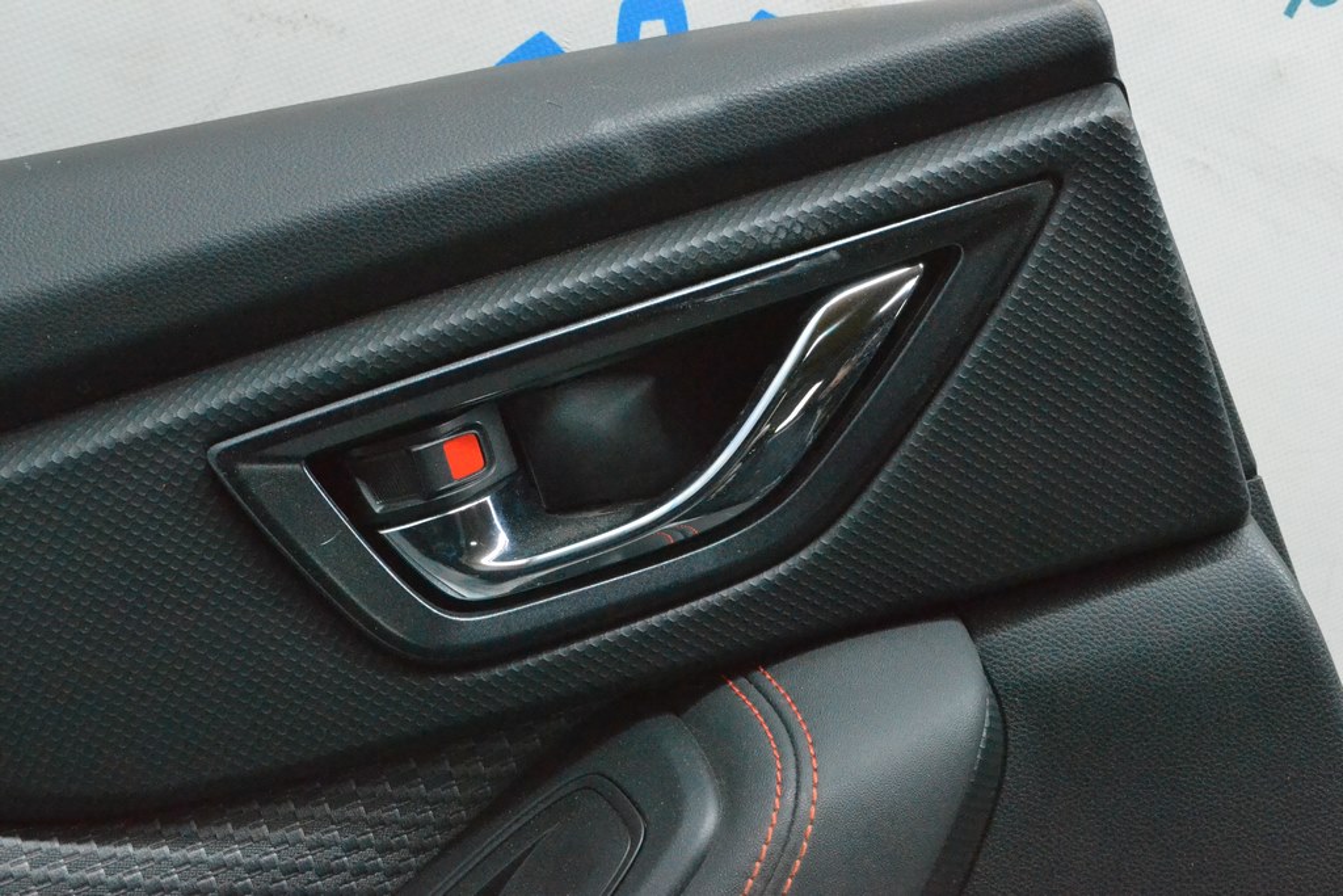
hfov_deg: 41.1
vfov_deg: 28.1
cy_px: 448
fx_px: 1791
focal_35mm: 48
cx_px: 672
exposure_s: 1/160
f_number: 9
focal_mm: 32
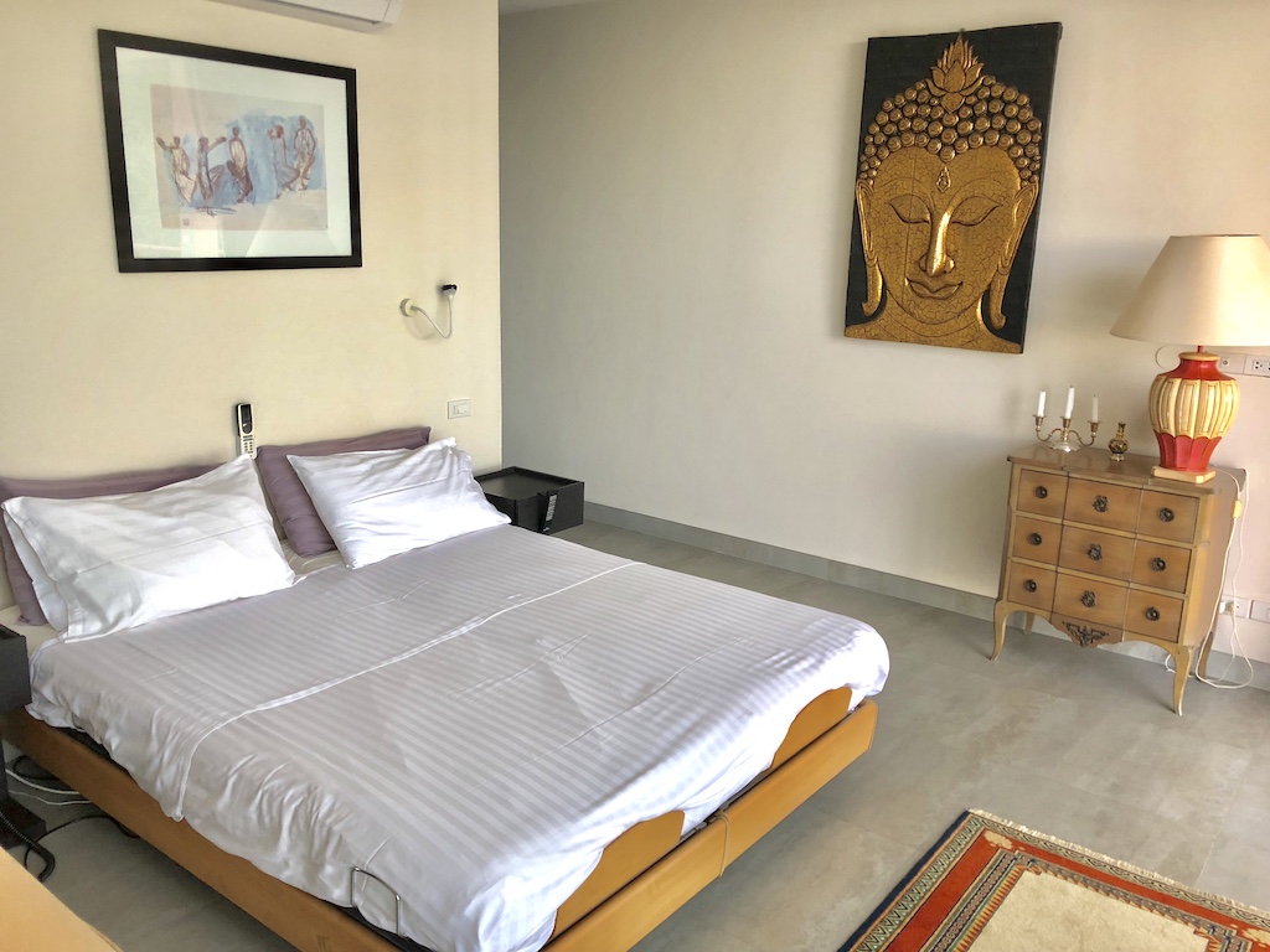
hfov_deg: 63.4
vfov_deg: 49.7
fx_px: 1027
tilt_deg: -13.1
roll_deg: -0.7
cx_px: 635
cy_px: 476
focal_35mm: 28
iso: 25
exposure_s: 1/30
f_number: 1.8
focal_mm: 3.99
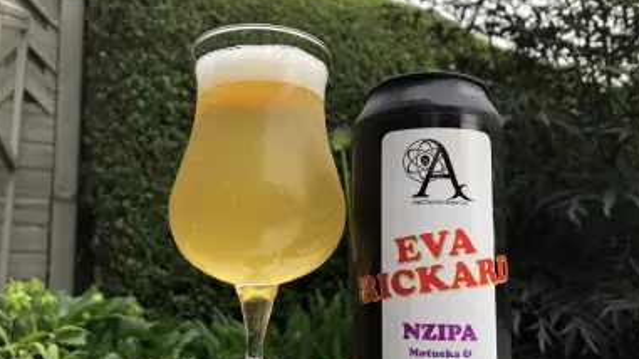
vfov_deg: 36.4
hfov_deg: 61.0
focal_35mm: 32
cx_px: 324
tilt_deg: +8.6
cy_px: 232
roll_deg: +1.7
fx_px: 542
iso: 20
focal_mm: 3.99
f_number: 1.8
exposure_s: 1/128
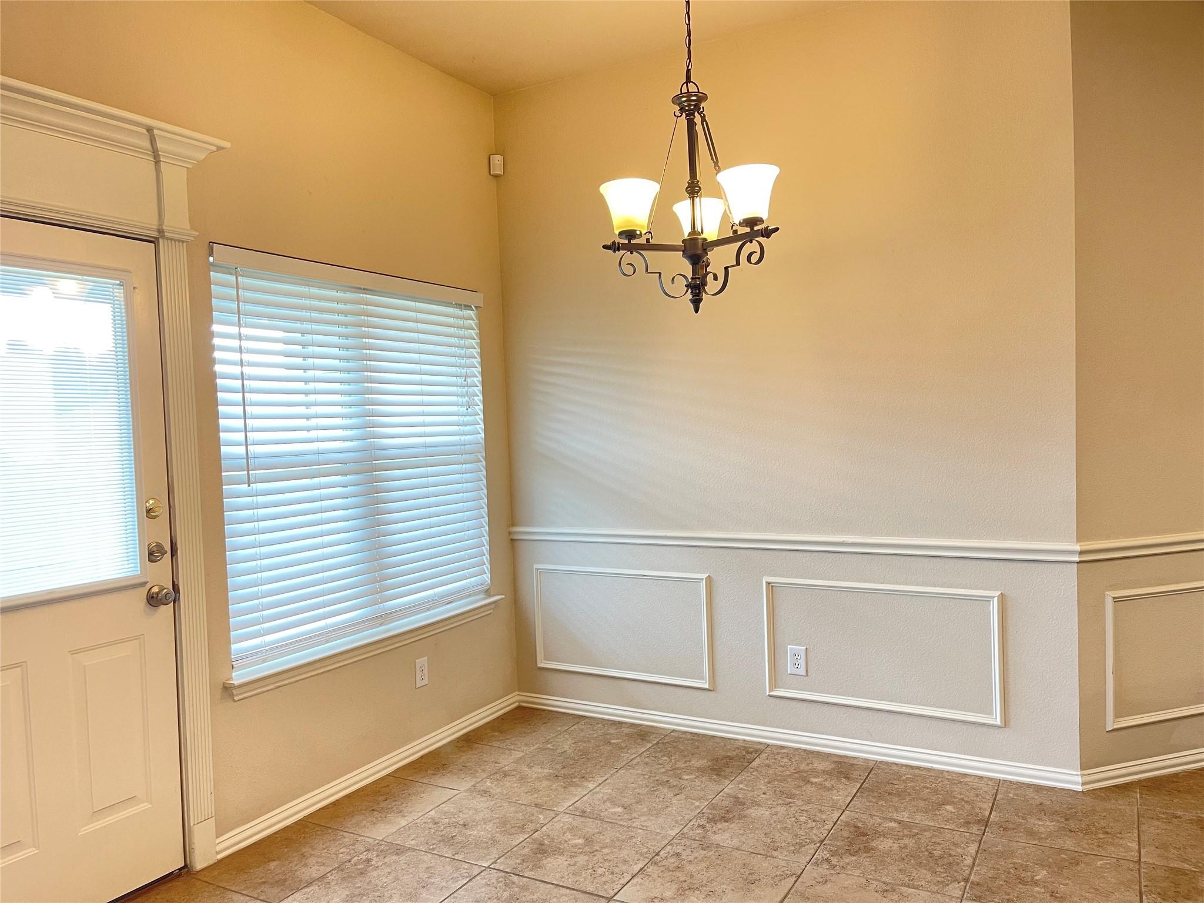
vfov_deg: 53.1
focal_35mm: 26
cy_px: 452
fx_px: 904
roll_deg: +2.5
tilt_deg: -2.7
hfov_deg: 67.3
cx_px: 602
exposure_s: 1/60
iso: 200
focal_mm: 5.1
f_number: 1.6
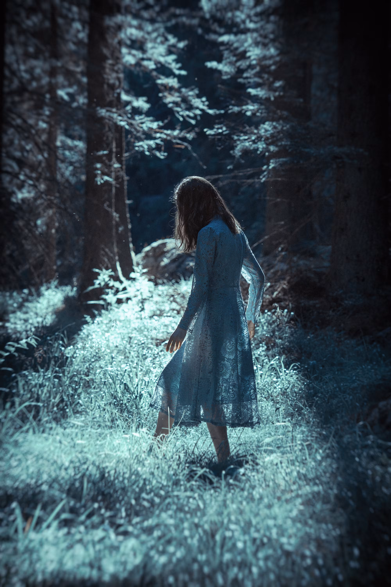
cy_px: 294
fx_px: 2199
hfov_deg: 10.2
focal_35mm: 135
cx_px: 196
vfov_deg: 15.2
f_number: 4.5
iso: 250
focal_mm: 135
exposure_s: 1/400
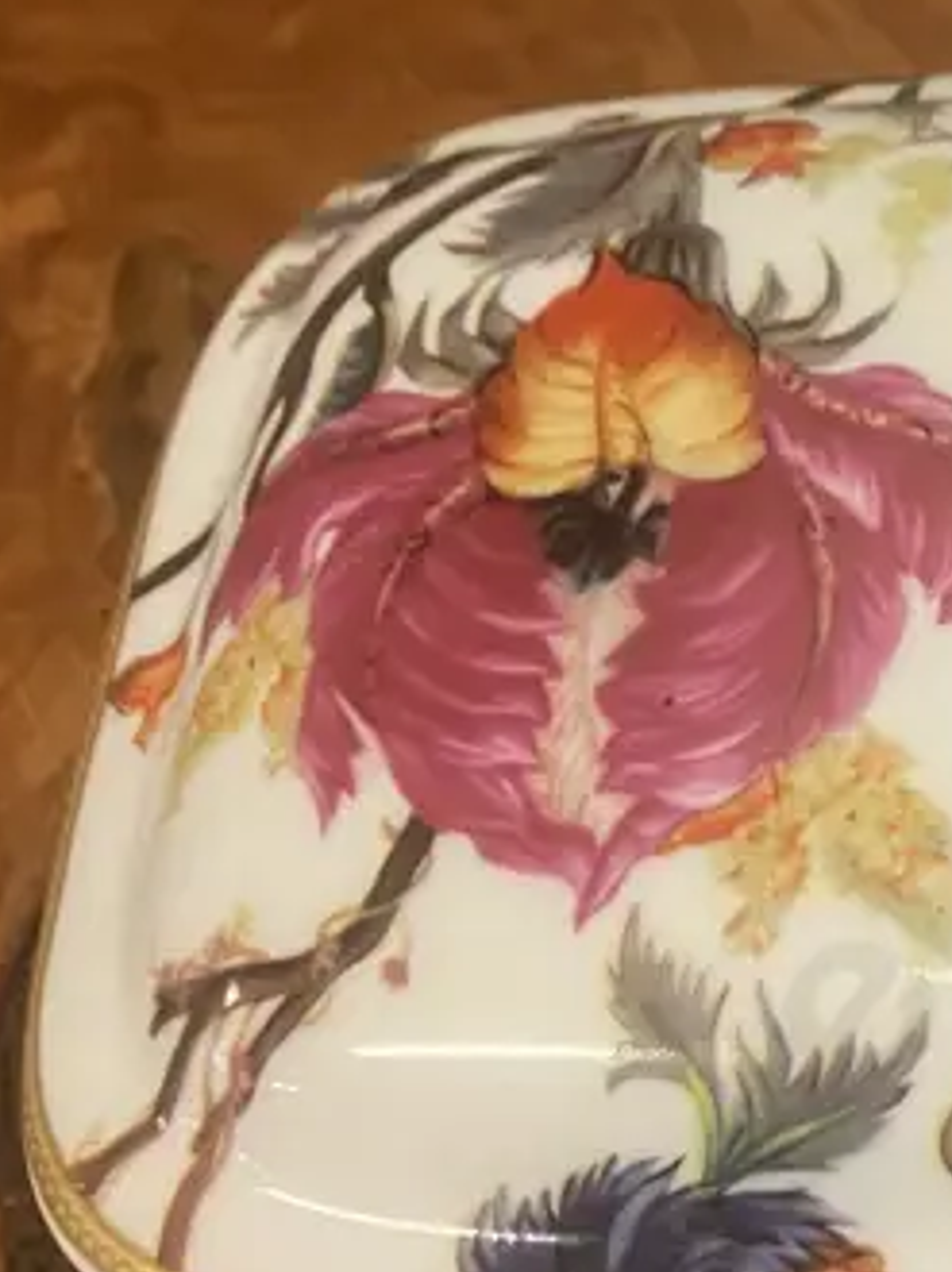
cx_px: 1318
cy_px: 393
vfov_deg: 22.4
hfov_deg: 15.9
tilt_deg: -51.1
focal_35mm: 87
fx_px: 3194
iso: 125
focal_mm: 3.99
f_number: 1.8
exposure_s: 1/50
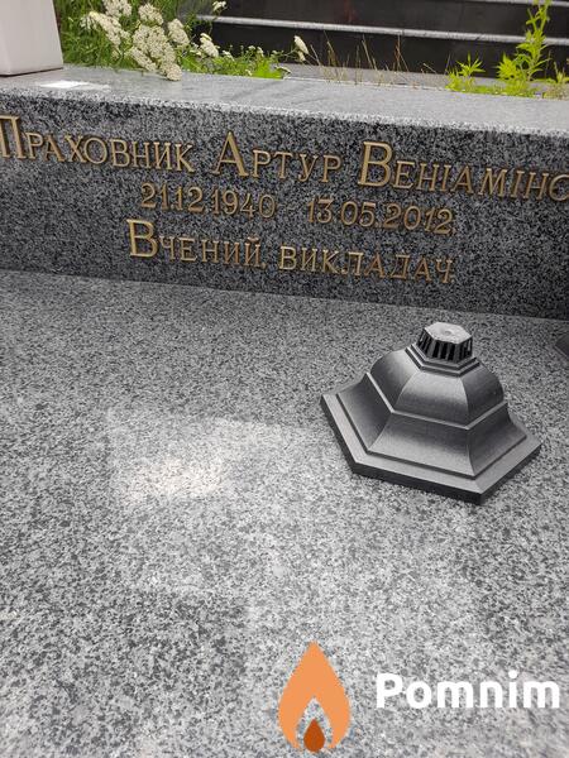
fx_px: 548
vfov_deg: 69.4
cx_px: 284
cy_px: 379
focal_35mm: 25
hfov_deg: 54.9
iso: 20
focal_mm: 4.6
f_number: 2
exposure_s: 1/237
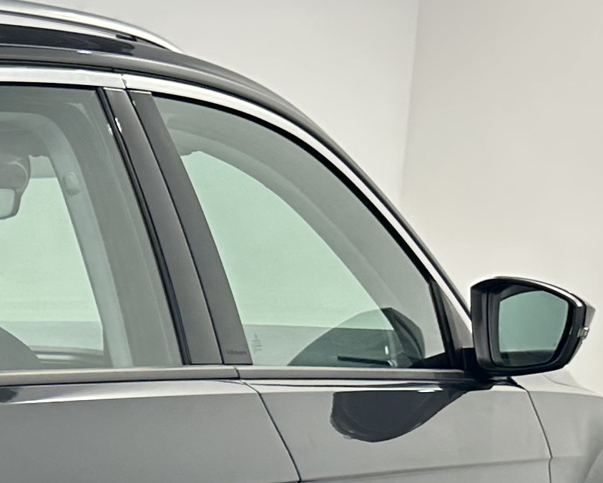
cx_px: -533
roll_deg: +1.5
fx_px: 1999
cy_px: 750
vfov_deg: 13.0
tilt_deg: -13.7
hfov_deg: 14.7
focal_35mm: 112
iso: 100
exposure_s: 1/100
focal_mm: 6.86
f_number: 1.78
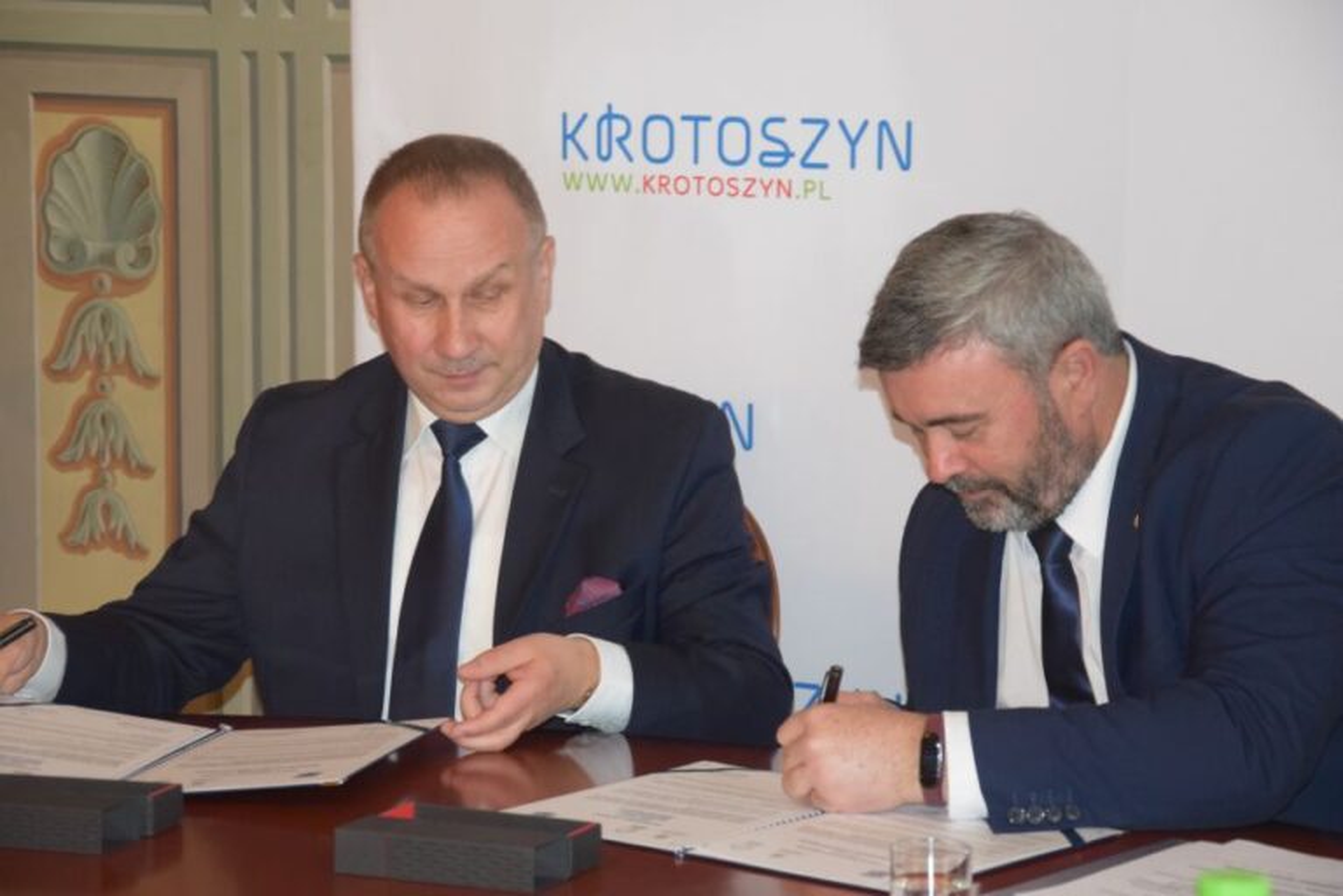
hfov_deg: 18.2
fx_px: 4197
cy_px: 448
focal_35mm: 112
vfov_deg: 12.2
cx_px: 672
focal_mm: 75
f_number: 5.3
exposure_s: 1/60
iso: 2200
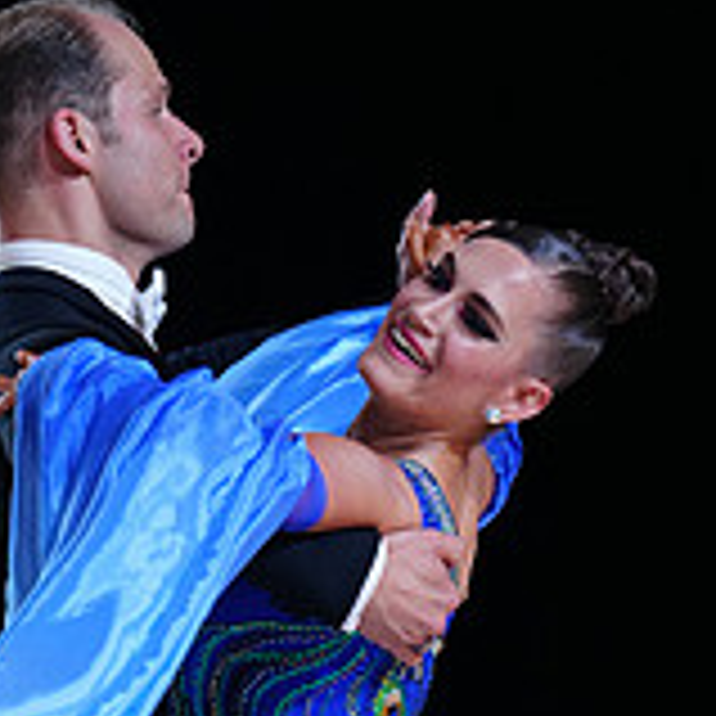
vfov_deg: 3.9
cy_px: 959
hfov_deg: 3.9
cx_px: 205
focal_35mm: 449
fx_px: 10507
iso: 640
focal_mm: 145
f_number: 2.8
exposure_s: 1/500
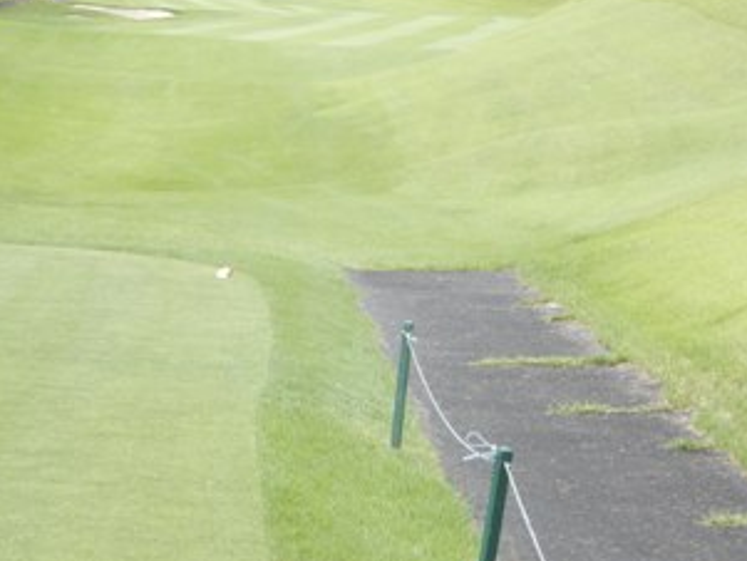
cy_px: 2
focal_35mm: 121
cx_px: 372
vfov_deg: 12.1
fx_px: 2612
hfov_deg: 16.3
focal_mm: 10.2
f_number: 4.5
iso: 80
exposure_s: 1/100
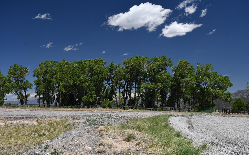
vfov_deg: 24.0
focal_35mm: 54
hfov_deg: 37.5
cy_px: 74
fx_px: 366
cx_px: 124
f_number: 7.1
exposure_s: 1/250
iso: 200
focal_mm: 35
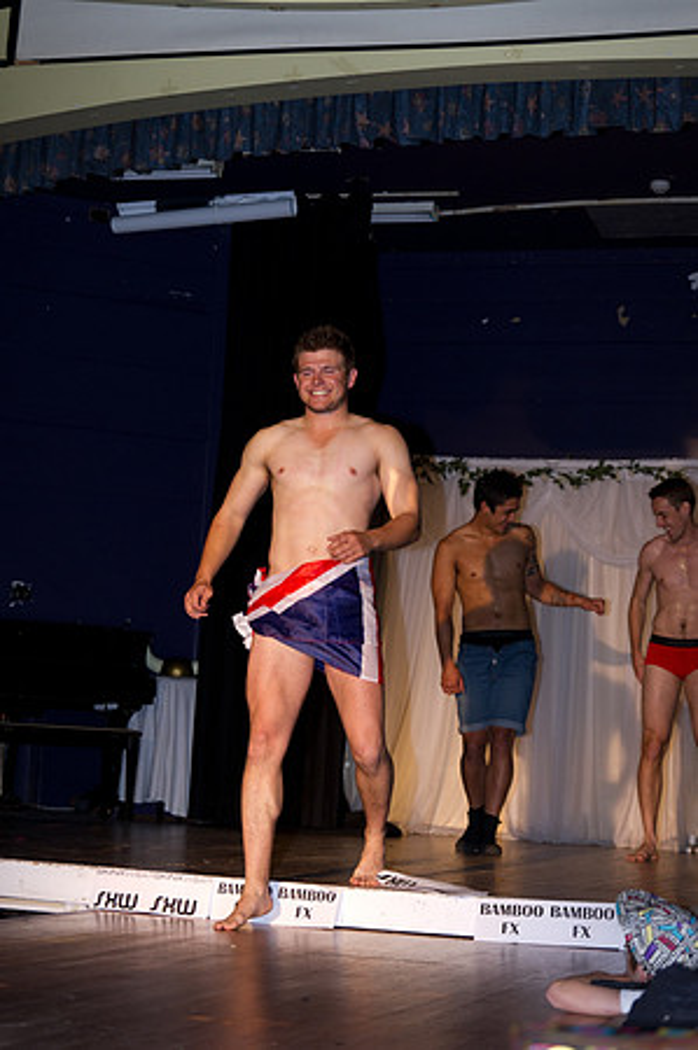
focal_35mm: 75
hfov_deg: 18.1
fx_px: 2186
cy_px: 525
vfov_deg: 27.0
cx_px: 349
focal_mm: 50
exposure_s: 1/180
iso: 500
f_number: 2.8
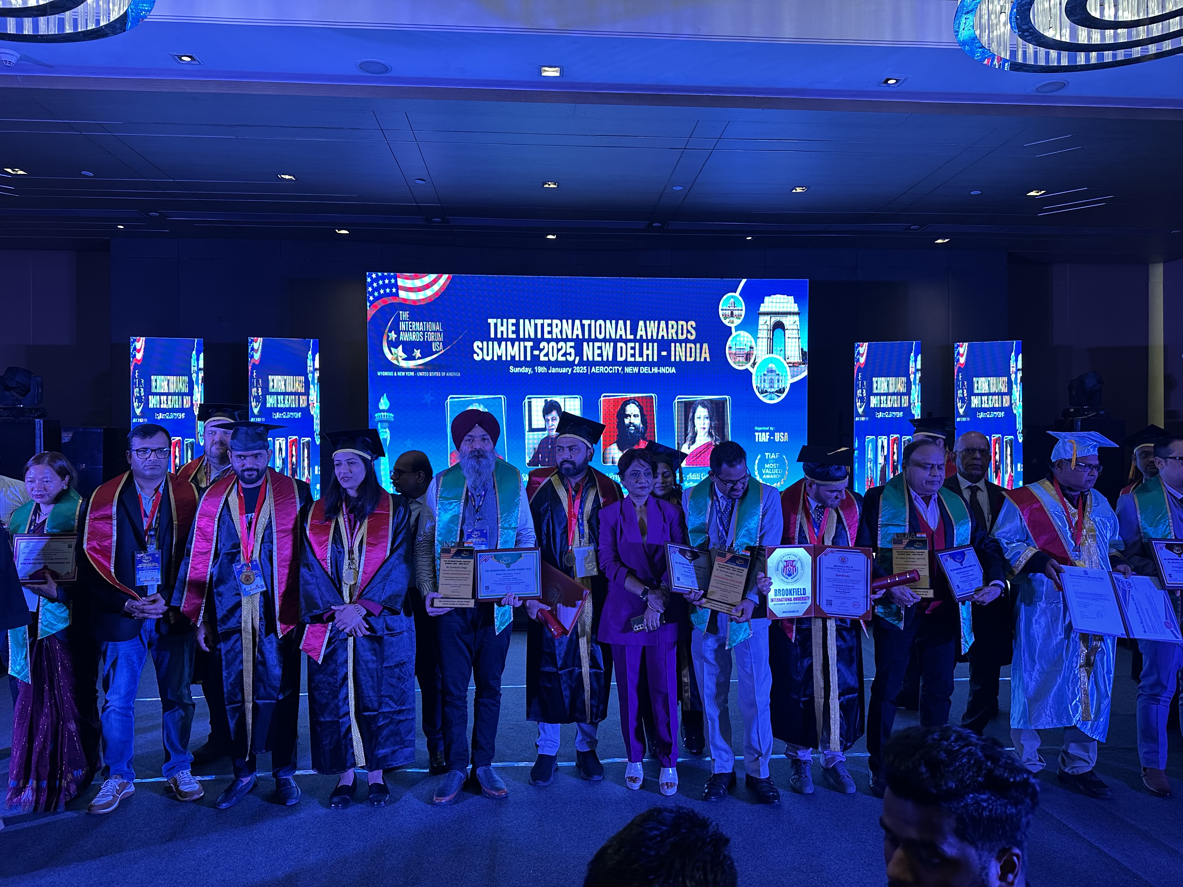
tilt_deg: -0.5
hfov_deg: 71.6
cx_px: 592
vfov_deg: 56.8
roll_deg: -0.1
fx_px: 820
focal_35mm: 24
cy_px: 444
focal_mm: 6.86
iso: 200
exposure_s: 1/69
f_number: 1.78
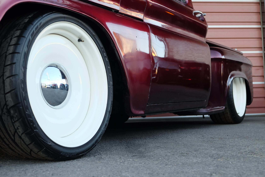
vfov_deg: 28.7
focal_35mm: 47
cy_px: 88
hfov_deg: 41.9
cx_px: 132
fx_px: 346
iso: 400
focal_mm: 31.5
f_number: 3.6
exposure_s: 1/150
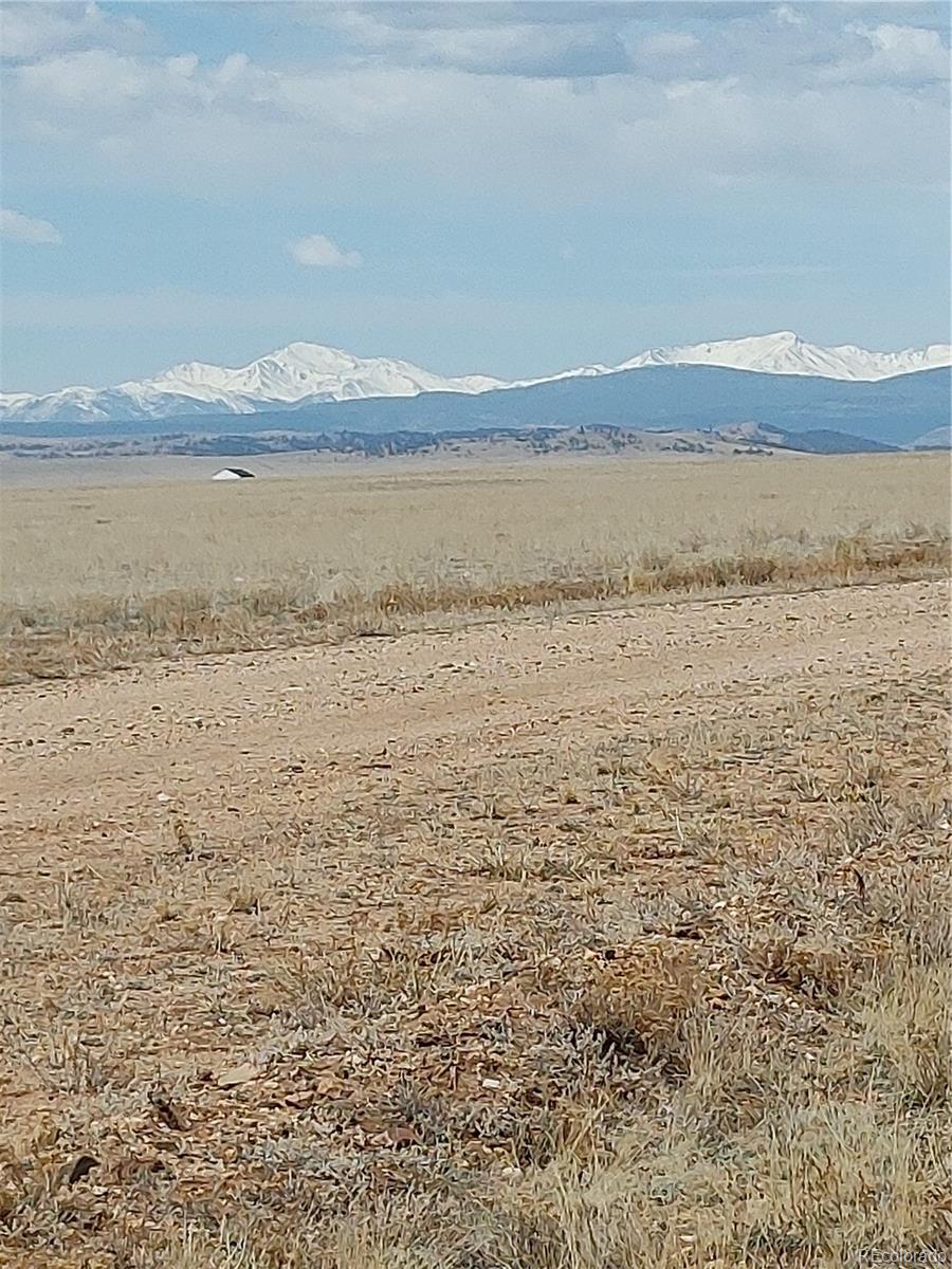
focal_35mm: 148
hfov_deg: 10.0
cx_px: 476
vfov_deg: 13.3
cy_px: 634
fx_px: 5427
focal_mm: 4.81
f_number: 1.8
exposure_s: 1/1351
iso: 50
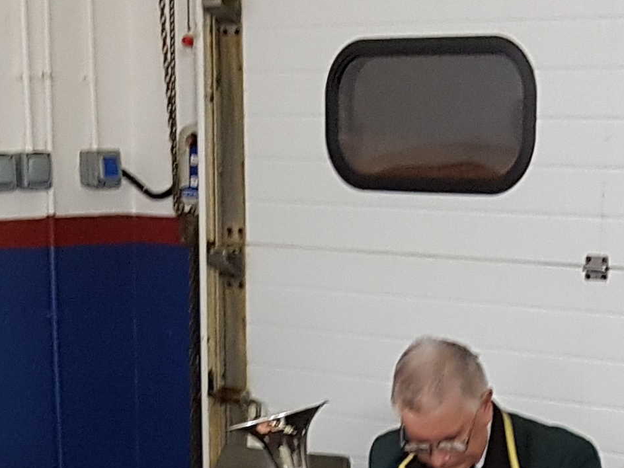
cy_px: 868
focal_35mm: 111
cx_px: 295
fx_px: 2001
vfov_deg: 12.1
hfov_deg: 17.7
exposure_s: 1/13
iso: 200
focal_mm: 4.2
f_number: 1.7
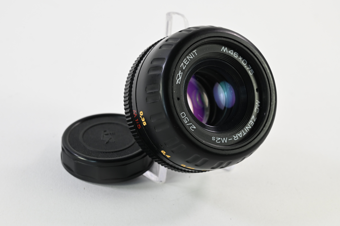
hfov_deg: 34.0
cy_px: 113
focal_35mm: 59
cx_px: 170
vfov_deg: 23.0
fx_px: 557
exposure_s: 1/125
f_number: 11
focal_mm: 59
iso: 2000
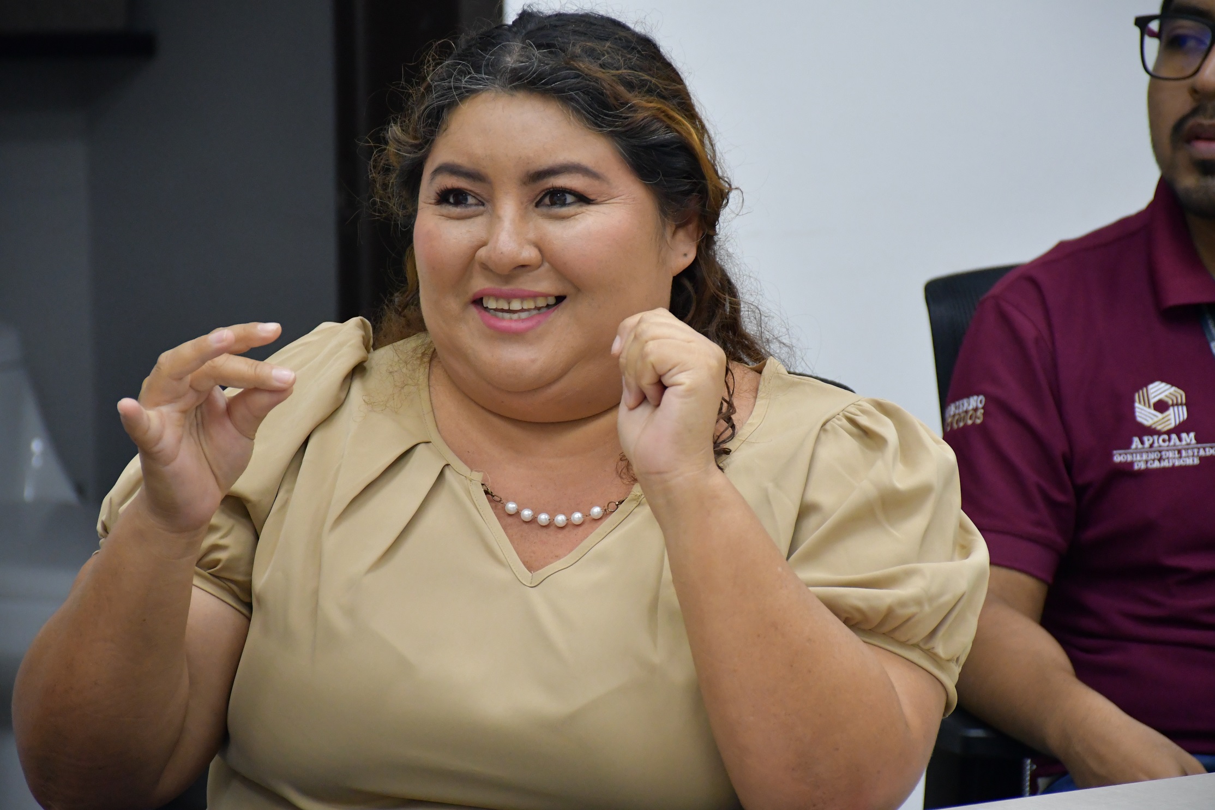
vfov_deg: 8.7
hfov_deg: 13.1
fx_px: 5298
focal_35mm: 157
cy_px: 405
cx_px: 608
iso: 3200
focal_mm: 105
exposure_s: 1/200
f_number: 5.6
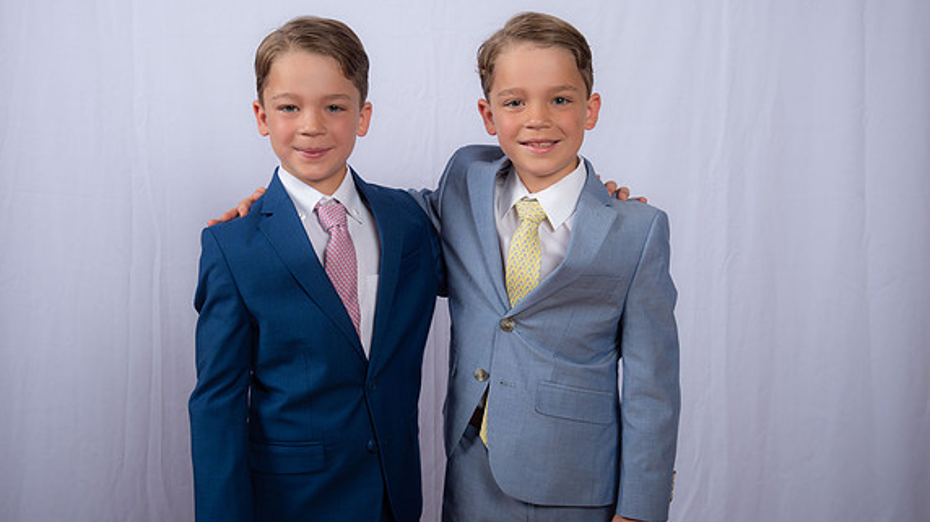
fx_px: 1257
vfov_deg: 23.5
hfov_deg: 40.6
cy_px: 247
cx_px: 460
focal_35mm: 51
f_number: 8
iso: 250
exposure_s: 1/160
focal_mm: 48
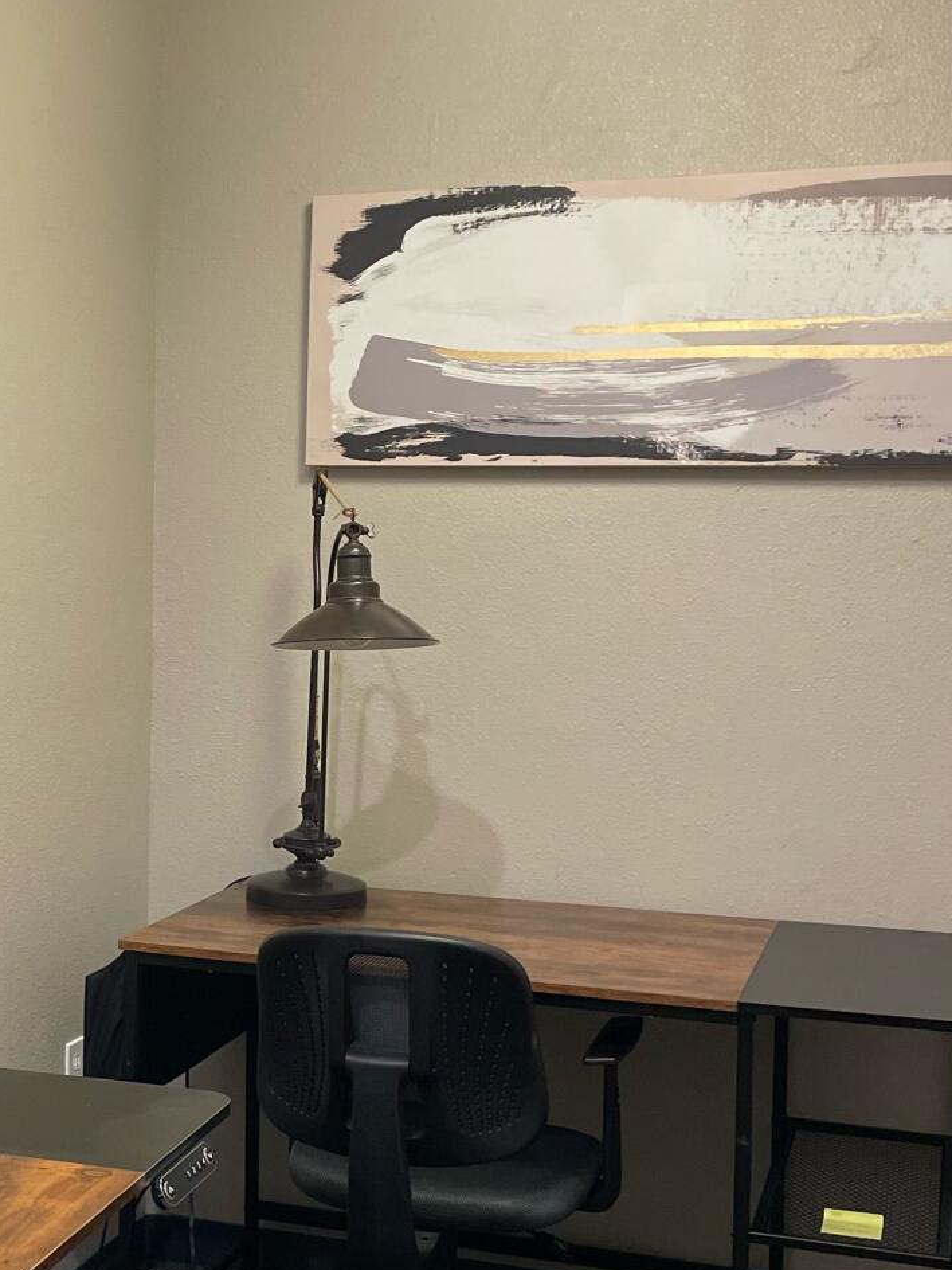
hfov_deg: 25.9
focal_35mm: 55
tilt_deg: -3.6
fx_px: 2016
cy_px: 687
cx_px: 144
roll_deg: +0.6
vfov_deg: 34.9
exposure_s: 1/60
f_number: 1.6
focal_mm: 4.2
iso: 250
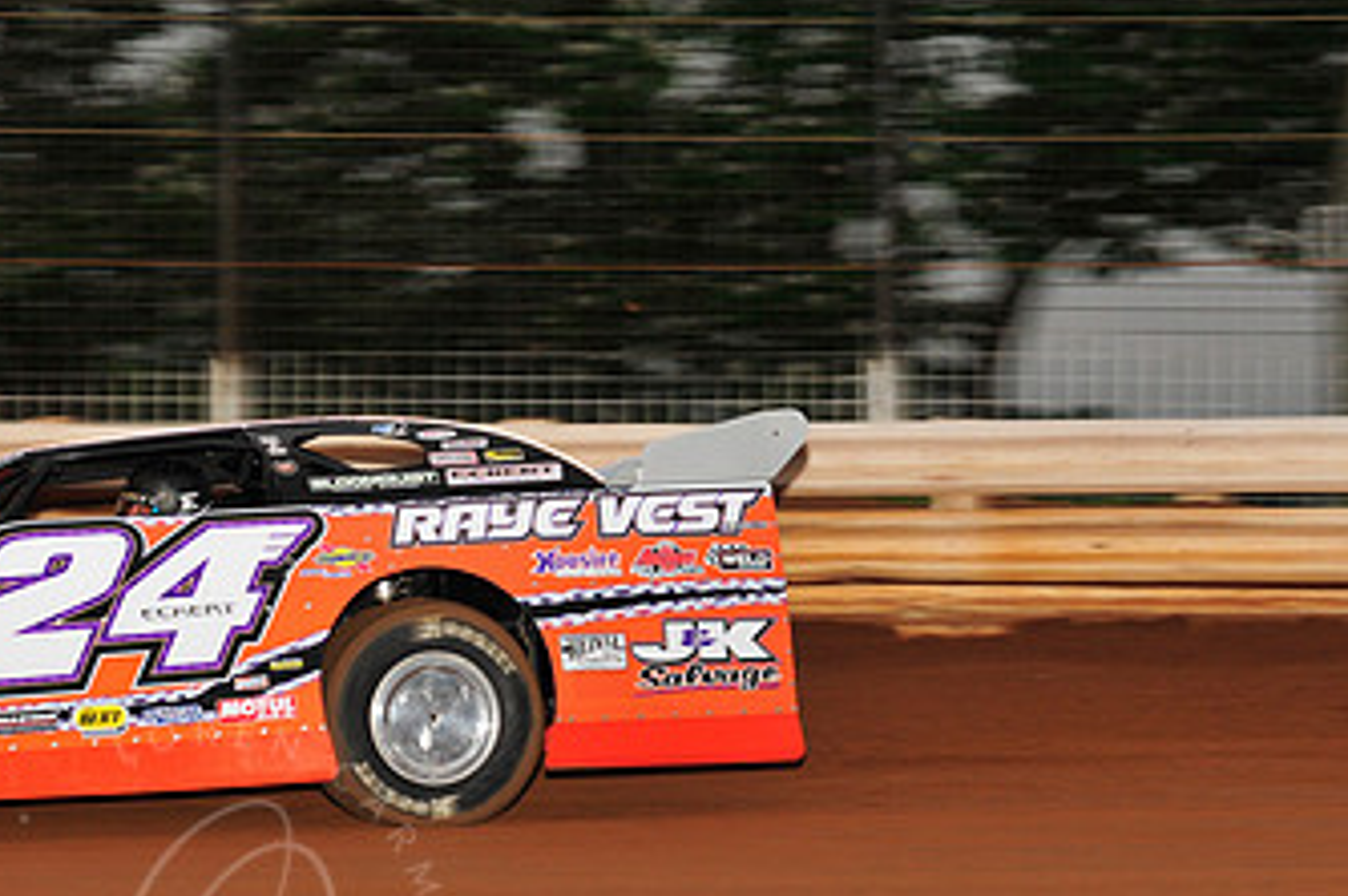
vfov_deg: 8.6
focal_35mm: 160
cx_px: 206
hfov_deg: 12.8
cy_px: 589
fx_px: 5985
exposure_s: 1/320
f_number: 8
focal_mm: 92
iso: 1000
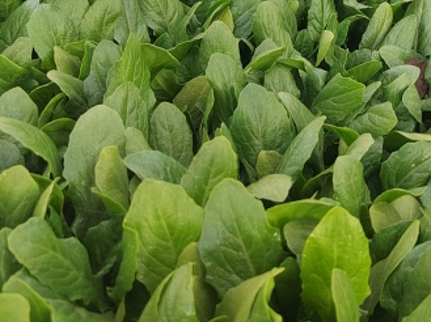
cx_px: 310
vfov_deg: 24.1
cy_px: -47
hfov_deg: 33.8
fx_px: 696
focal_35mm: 56
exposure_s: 1/100
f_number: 1.9
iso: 434
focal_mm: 5.52
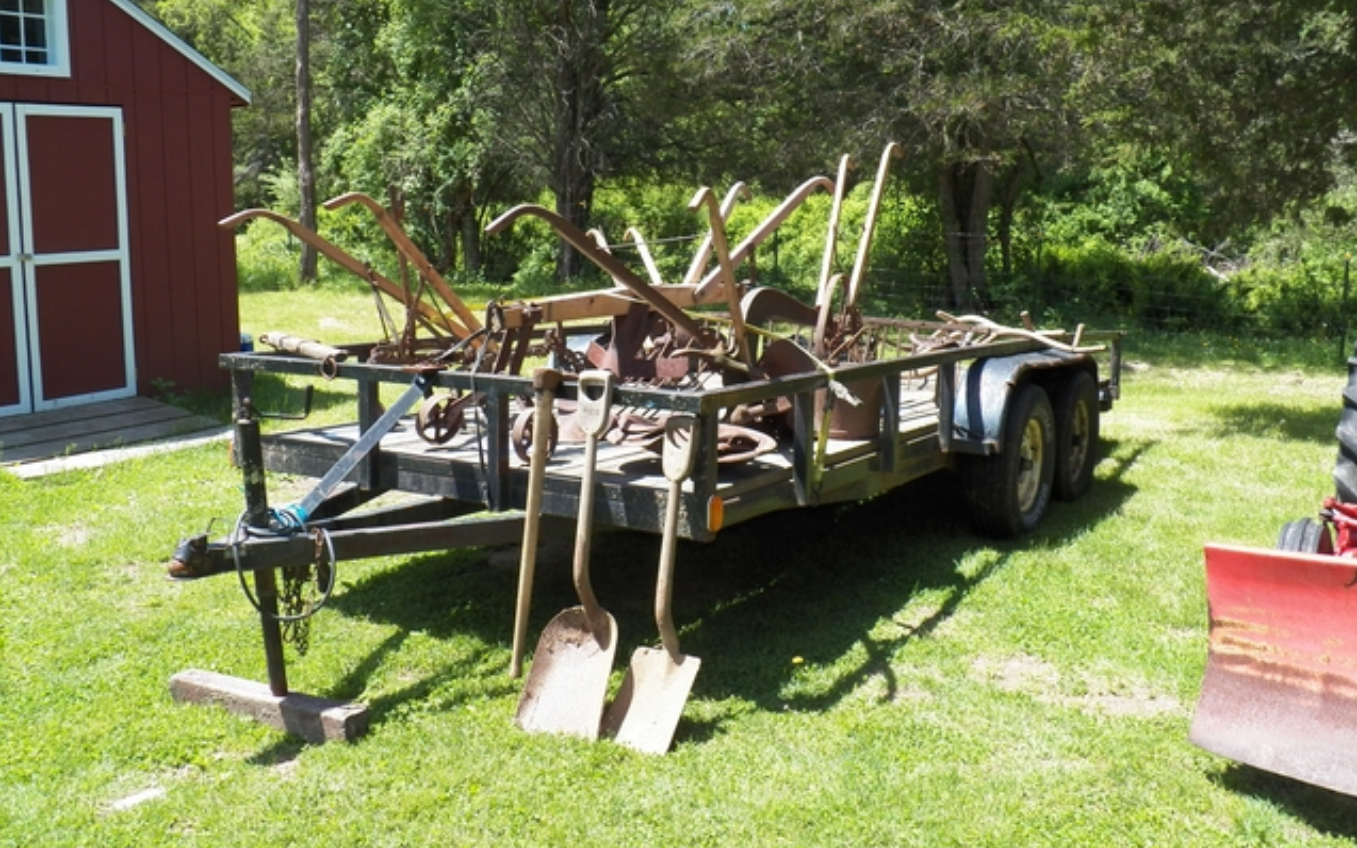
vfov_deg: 38.2
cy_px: 369
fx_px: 1220
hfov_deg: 58.1
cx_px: 680
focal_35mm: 33
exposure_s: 1/400
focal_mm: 5.5
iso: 125
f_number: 4
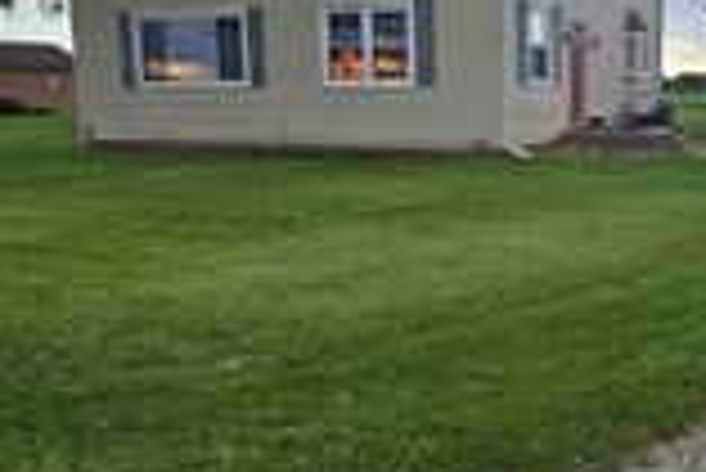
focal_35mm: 43
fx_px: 844
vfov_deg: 31.2
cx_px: 549
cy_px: 263
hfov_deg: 43.6
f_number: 2.2
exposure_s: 1/164
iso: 50
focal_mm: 2.2
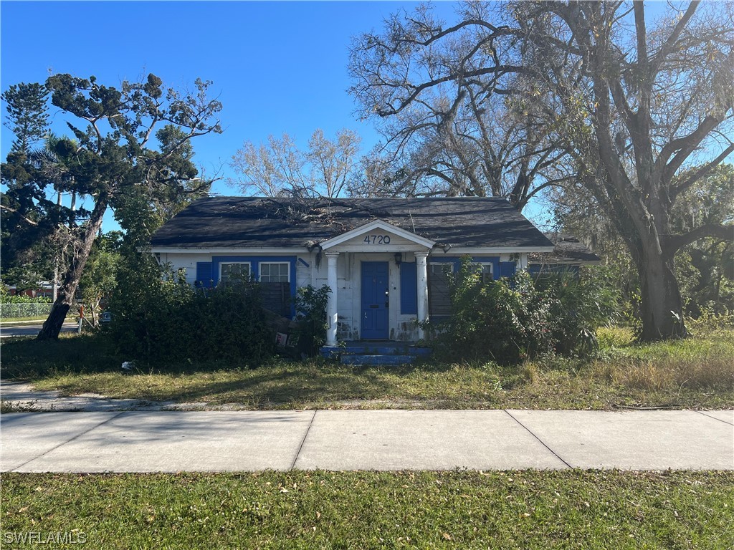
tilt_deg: +2.4
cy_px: 275
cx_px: 367
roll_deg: +0.3
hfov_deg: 67.3
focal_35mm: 26
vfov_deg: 53.1
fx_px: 551
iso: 50
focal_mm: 5.7
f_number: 1.5
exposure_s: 1/2404
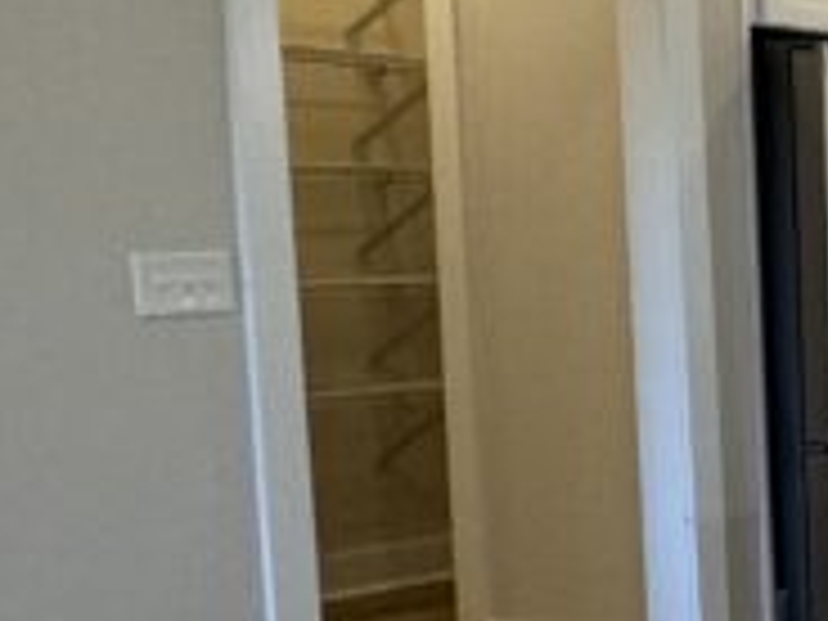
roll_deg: -1.0
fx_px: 1866
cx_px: 2007
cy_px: 410
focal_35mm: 78
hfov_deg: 14.8
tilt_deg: -5.9
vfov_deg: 18.8
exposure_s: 1/120
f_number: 2.2
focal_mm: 2.22
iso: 100
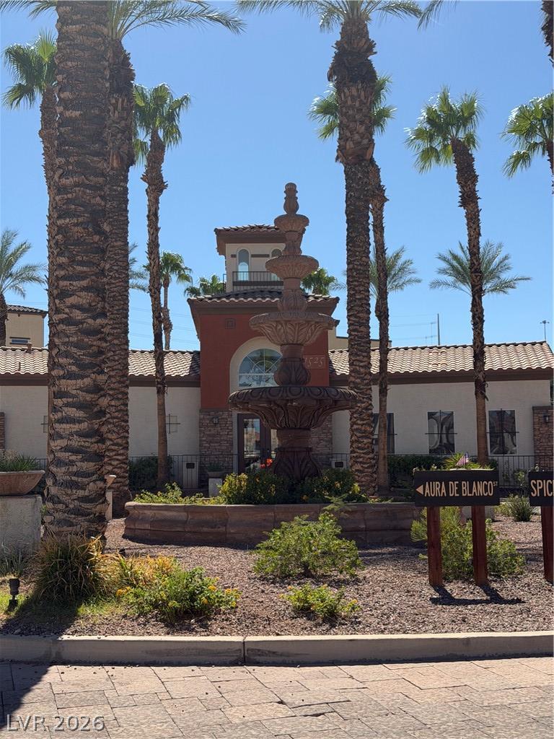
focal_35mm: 48
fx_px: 1024
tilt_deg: +5.6
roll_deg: +0.8
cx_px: 277
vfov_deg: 39.7
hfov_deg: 30.3
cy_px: 370
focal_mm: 6.76
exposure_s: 1/5587
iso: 64
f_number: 1.78
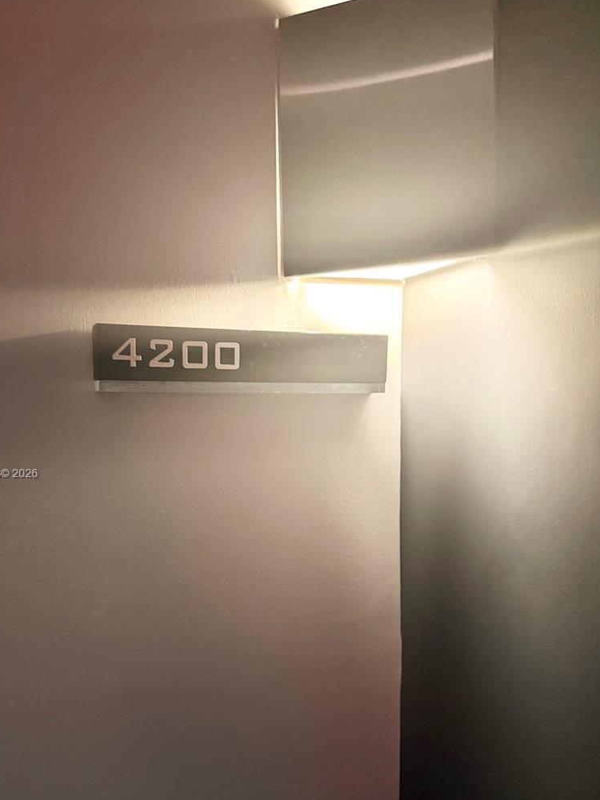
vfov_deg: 61.2
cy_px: 475
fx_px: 670
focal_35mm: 29
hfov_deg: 48.1
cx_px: 251
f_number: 1.78
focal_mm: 6.76
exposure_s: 1/30
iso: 1000
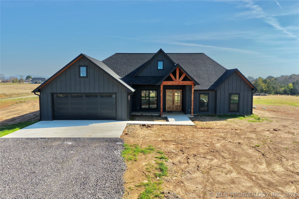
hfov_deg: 65.5
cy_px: 100
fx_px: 233
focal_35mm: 28
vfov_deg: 46.4
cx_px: 150
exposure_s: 1/2000
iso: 400
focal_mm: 14.45
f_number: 2.8
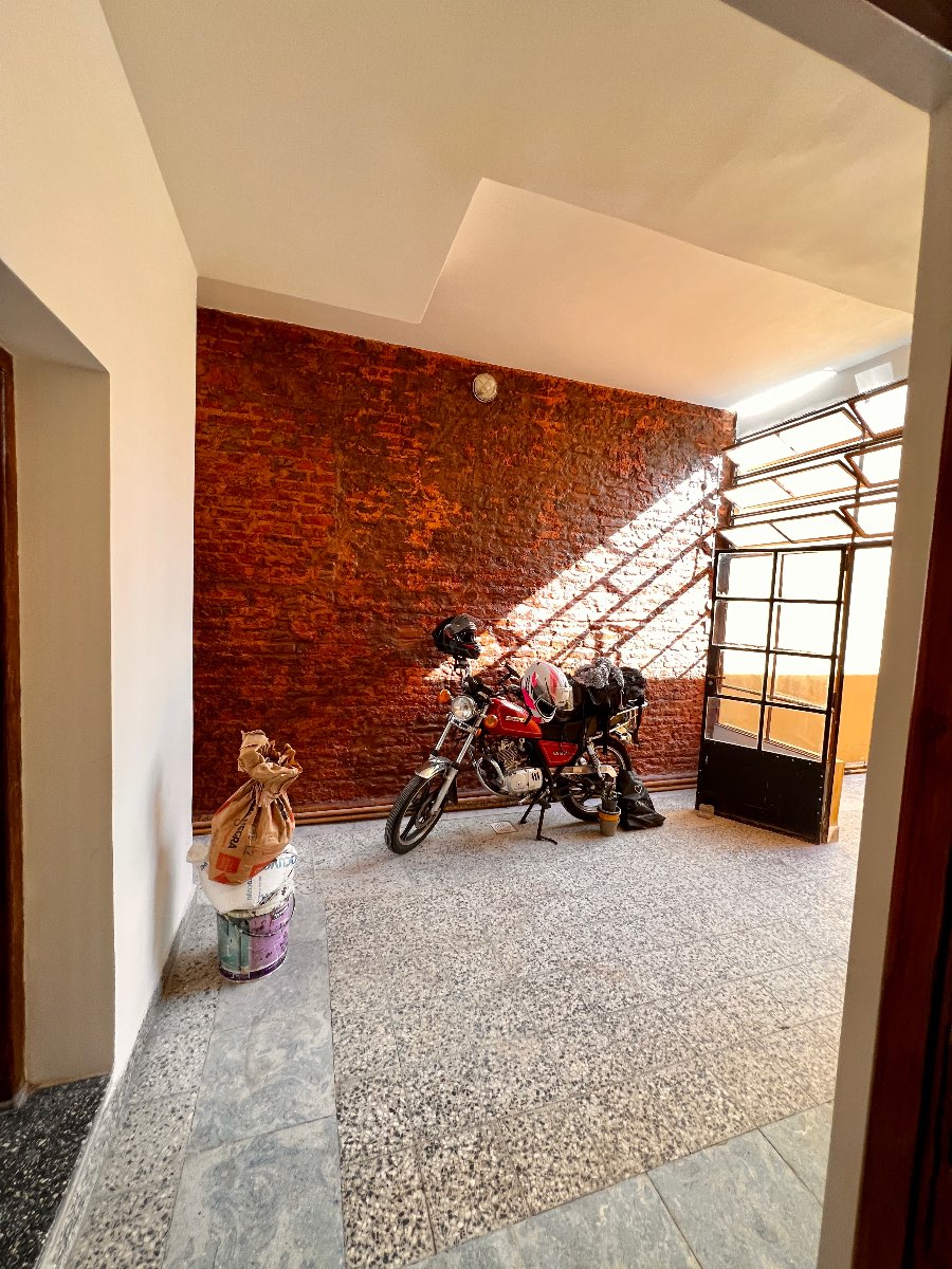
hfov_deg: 89.9
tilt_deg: -2.7
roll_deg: -2.2
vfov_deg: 106.2
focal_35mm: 13
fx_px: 477
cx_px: 476
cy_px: 634
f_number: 1.8
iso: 125
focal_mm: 1.57
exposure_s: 1/121
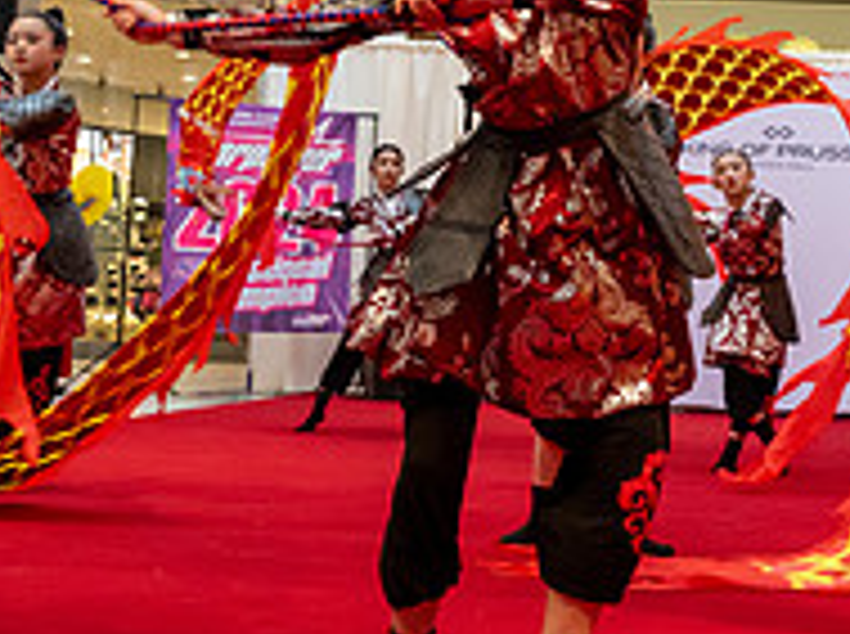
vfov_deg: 20.5
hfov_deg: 26.8
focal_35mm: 71
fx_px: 1740
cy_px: 178
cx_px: 715
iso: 4000
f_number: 4
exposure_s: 1/400
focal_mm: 24
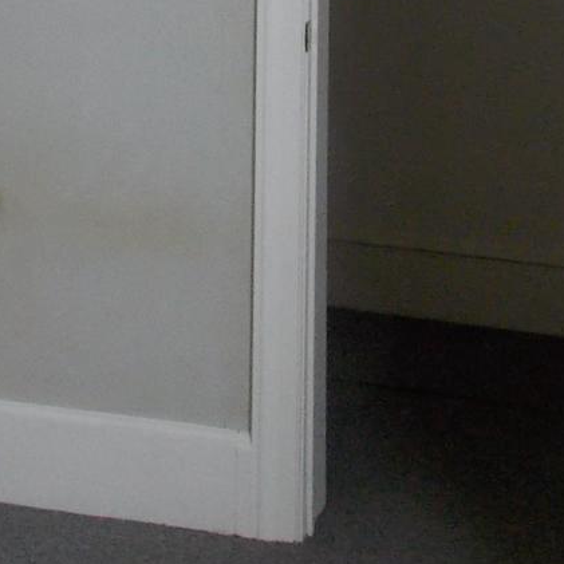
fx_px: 1825
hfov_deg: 17.0
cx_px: -50
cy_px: -150
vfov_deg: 16.7
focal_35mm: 99
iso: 200
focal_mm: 4
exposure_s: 1/30
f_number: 3.1
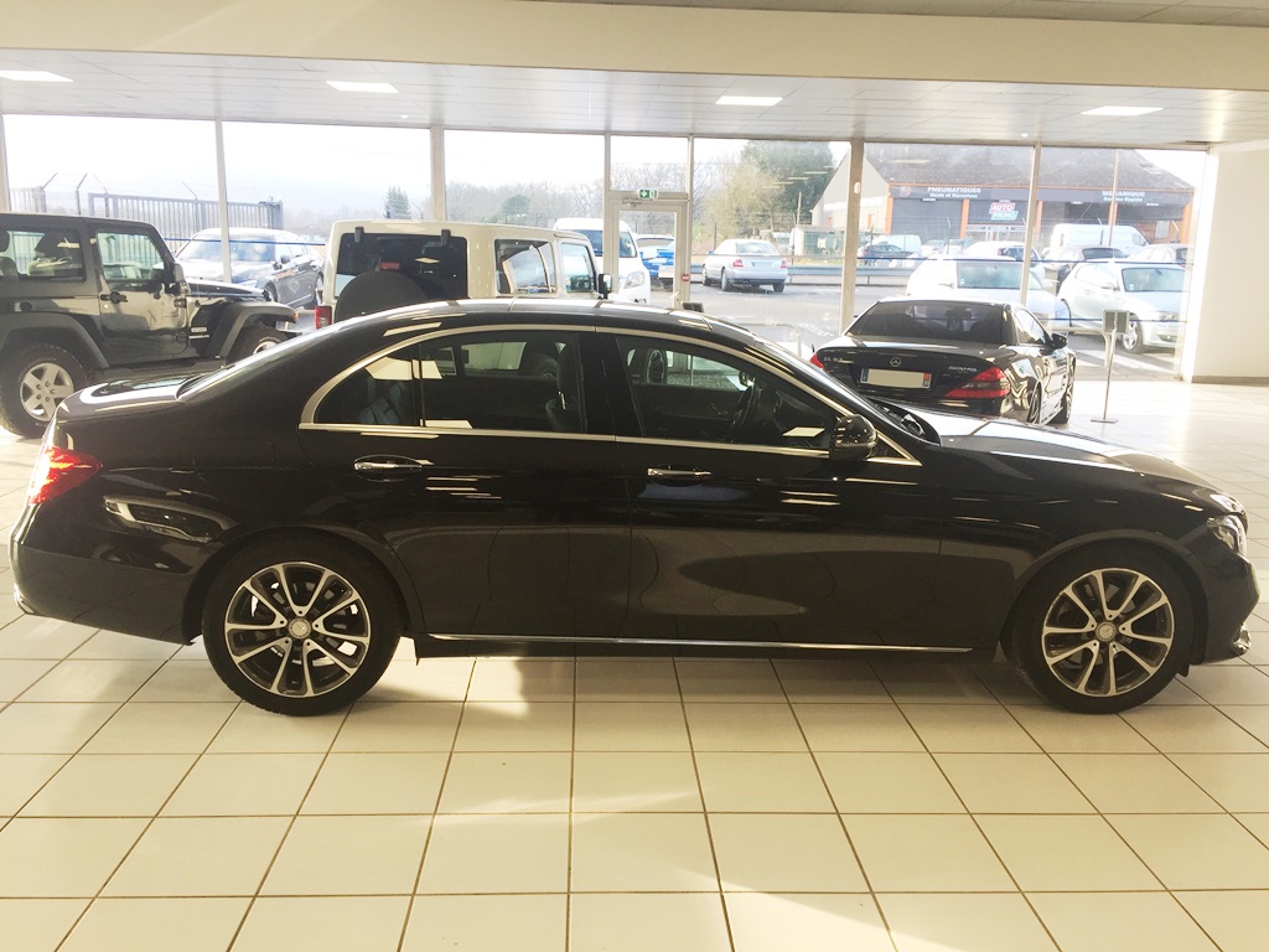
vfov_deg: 48.2
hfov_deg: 61.7
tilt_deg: -12.6
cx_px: 634
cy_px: 476
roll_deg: -1.6
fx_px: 1063
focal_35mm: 29
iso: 40
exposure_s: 1/100
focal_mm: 4.15
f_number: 2.2
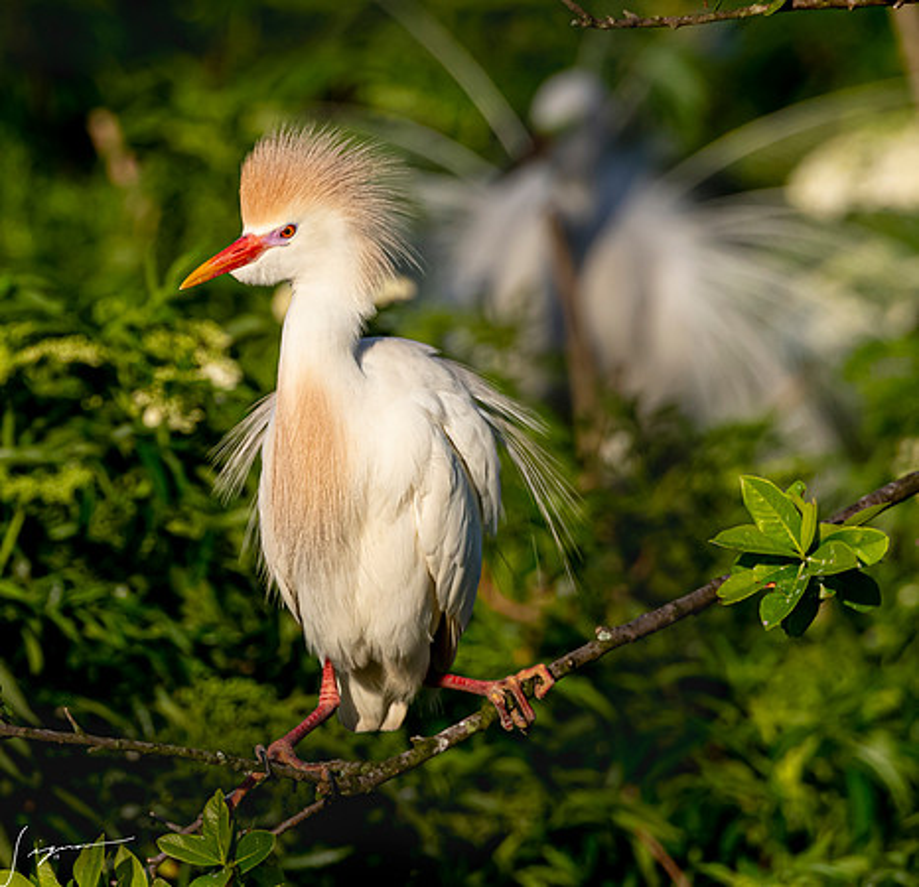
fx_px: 26890
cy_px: 367
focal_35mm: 911
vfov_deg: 1.9
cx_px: 179
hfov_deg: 2.0
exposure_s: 1/1000
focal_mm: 400
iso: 500
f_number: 8
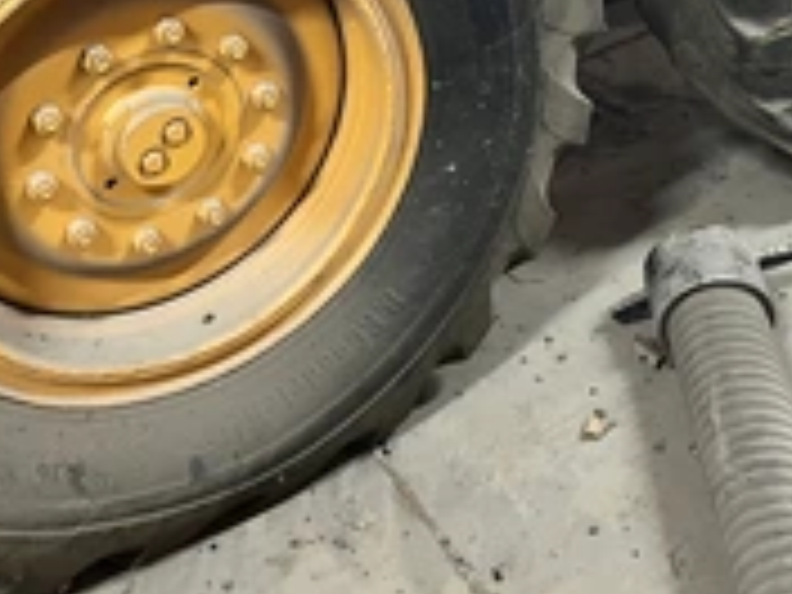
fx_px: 1350
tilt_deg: -23.2
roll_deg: +2.7
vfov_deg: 23.6
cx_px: 472
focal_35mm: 59
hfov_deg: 32.6
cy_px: -27
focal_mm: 5.1
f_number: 1.6
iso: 500
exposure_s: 1/40
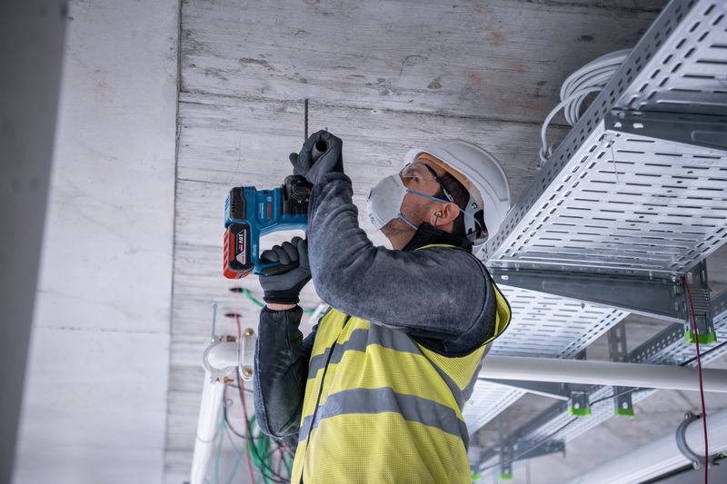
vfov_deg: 23.4
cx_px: 364
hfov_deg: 34.5
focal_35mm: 58
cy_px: 242
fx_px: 1171
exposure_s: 1/400
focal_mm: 58
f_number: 2.8
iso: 320
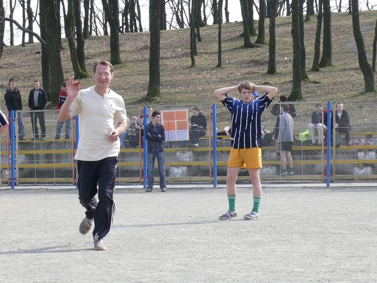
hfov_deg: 14.4
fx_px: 1492
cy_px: 142
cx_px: 188
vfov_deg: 10.8
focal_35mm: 137
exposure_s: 1/250
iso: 100
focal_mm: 16.3
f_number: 5
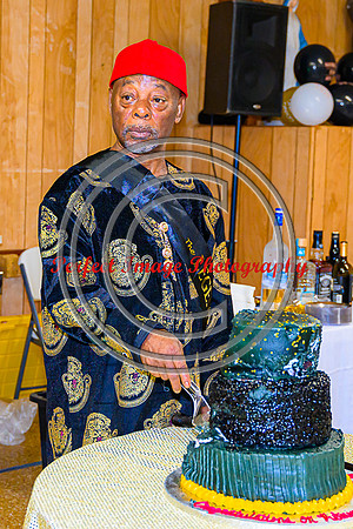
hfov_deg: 18.9
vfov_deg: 28.1
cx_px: 129
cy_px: 264
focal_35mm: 72
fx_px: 1059
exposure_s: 1/125
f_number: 3.2
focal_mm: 32
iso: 1250
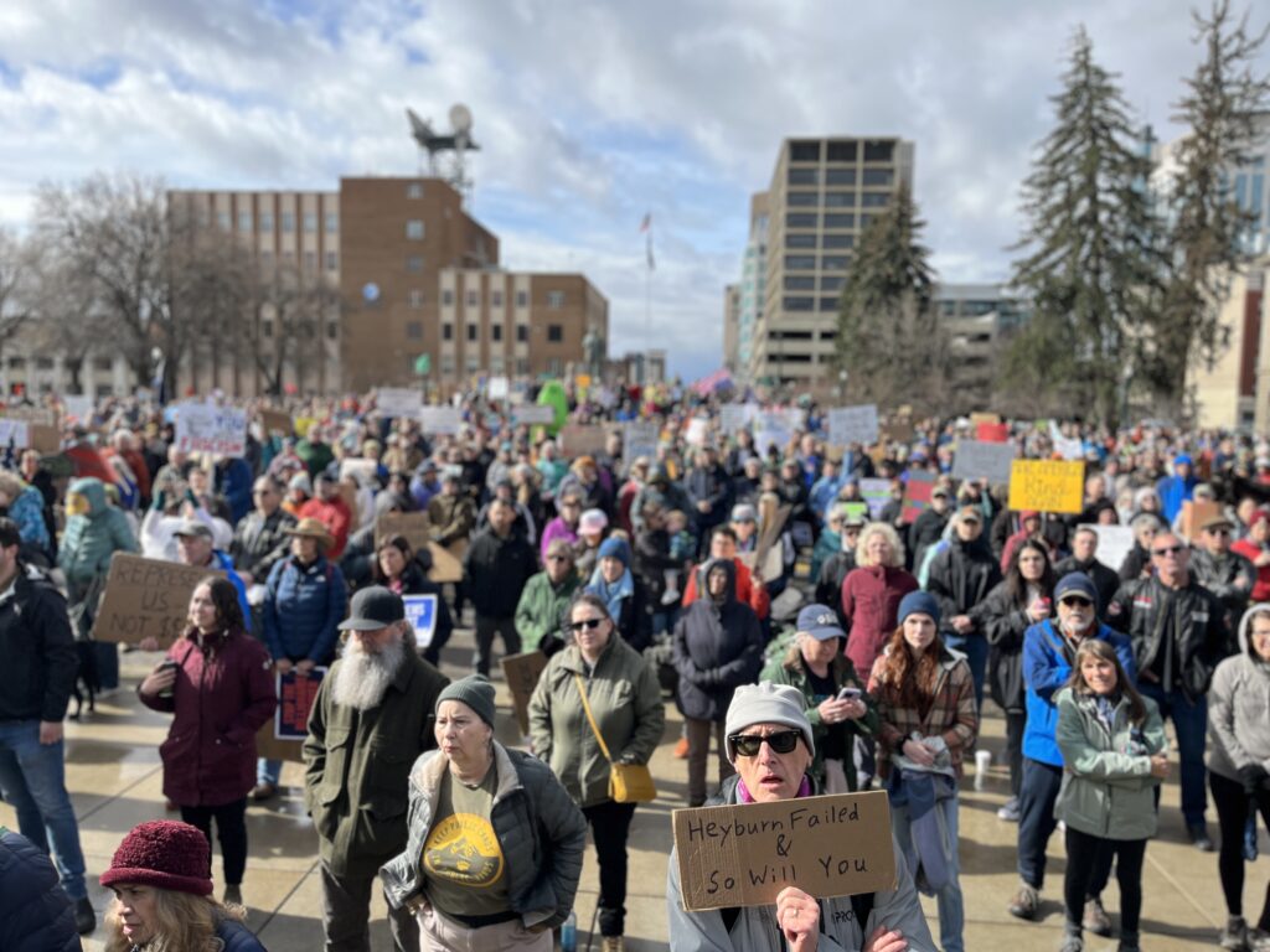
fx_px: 954
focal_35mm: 26
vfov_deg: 53.1
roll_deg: -1.5
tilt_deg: -6.6
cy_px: 476
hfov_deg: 67.3
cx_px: 635
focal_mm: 5.1
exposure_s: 1/2268
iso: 50
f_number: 1.6
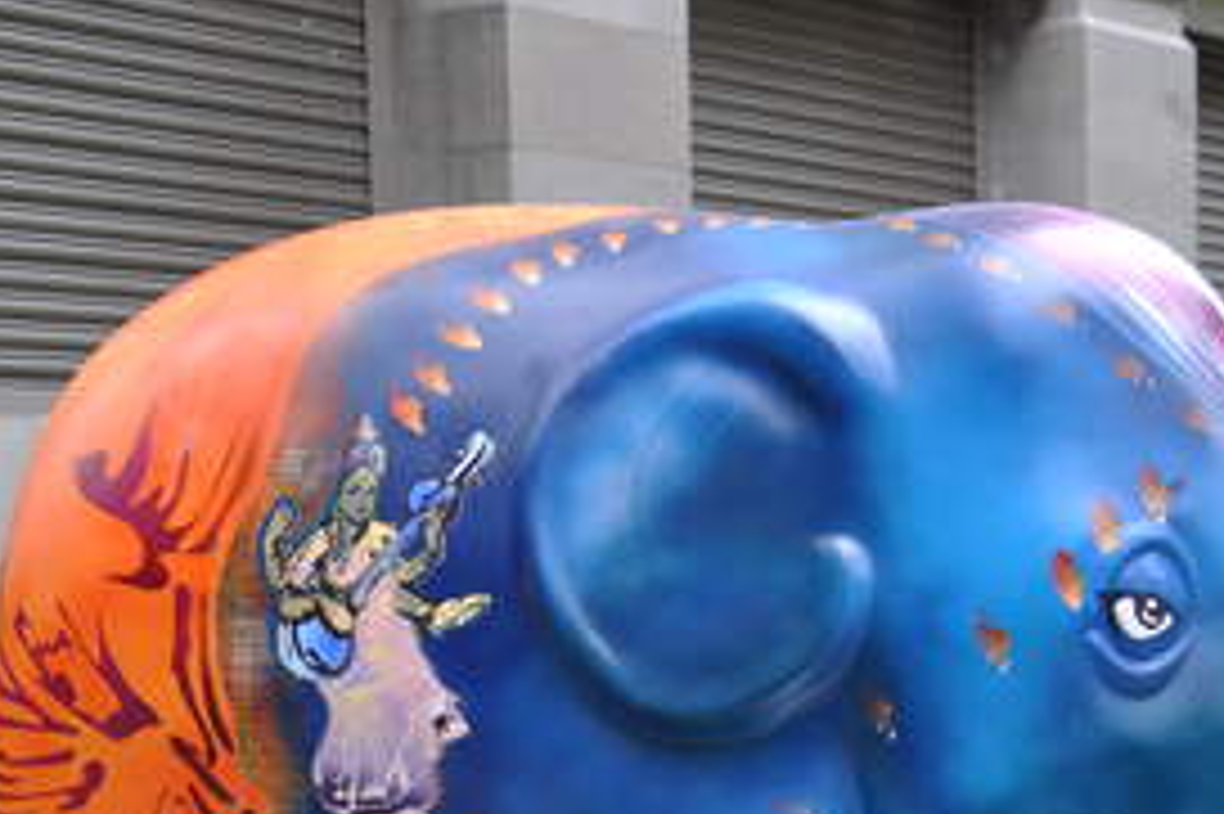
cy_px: 830
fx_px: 4077
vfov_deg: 11.3
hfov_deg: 17.0
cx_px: 842
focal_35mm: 120
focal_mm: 34
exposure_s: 1/25
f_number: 4.2
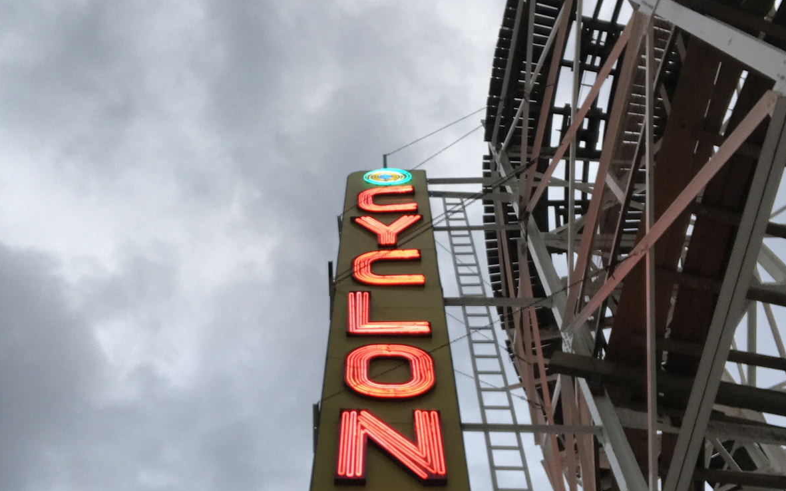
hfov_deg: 43.5
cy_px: 238
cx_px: 397
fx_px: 985
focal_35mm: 46
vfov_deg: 28.0
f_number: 2.2
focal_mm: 2.87
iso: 25
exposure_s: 1/119
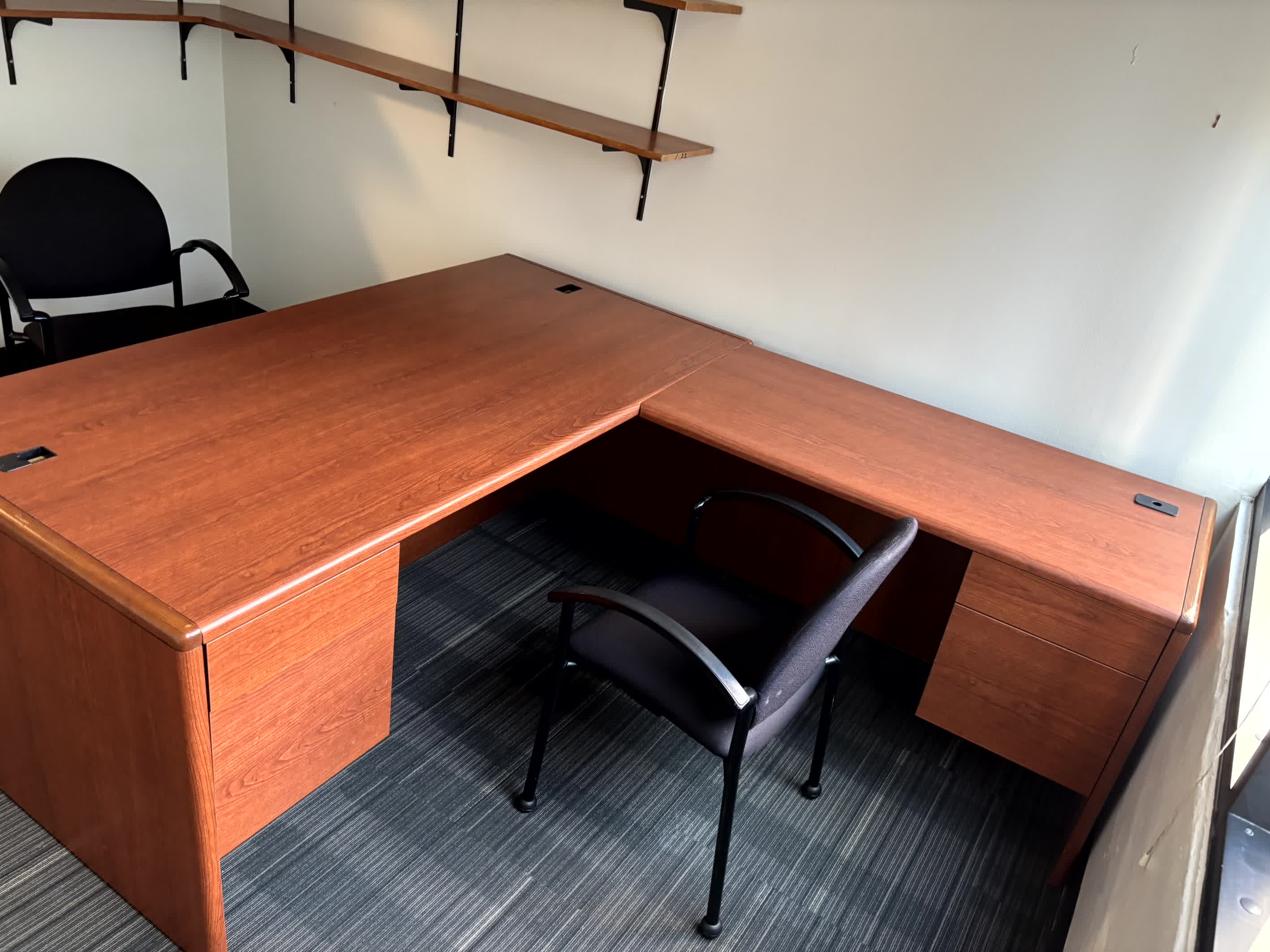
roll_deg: -9.7
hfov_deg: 67.3
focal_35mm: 26
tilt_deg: -27.6
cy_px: 476
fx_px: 954
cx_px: 635
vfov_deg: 53.1
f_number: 1.6
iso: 250
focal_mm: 5.96
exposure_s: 1/60
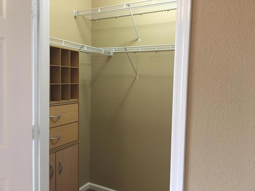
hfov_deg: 61.7
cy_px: 96
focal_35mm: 29
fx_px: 214
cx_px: 128
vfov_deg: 48.2
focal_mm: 4.15
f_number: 2.2
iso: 100
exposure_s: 1/15
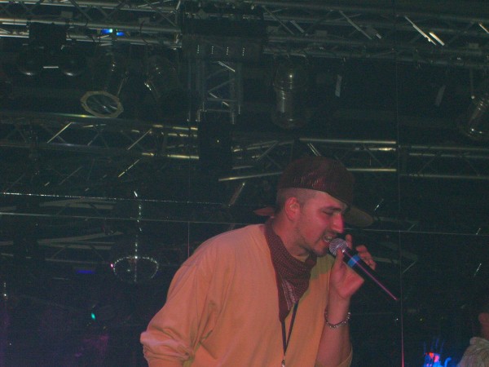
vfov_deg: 13.0
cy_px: 184
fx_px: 1610
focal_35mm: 114
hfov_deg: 17.3
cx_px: 244
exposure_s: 1/60
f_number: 5.1
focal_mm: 23.7
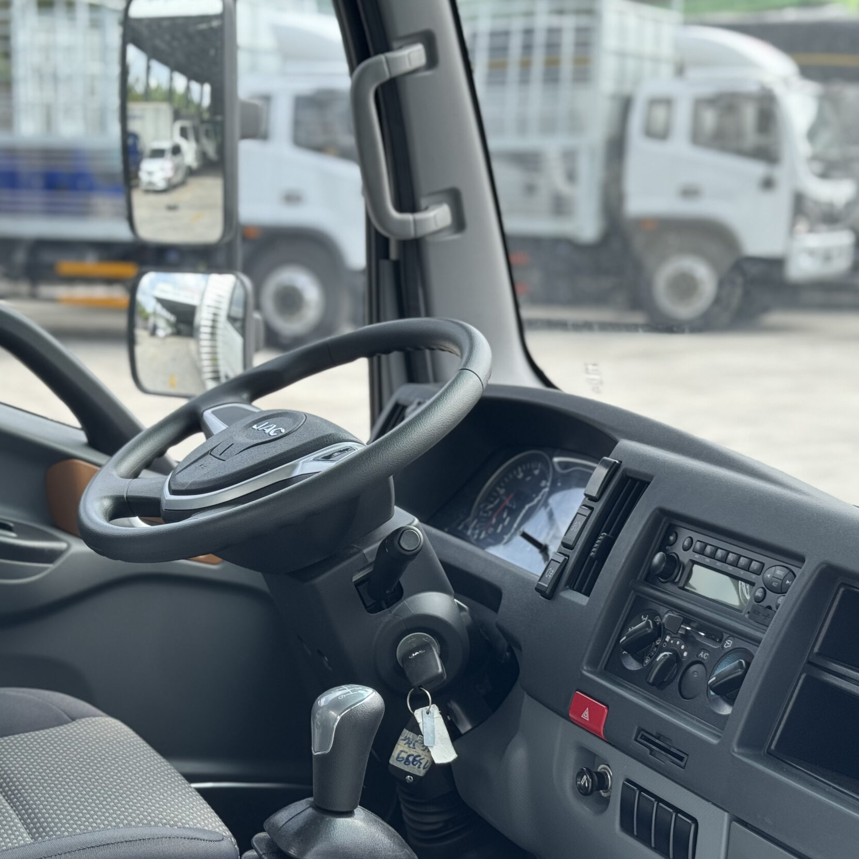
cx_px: 297
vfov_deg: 26.5
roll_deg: -0.1
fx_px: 1825
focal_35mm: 65
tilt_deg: -11.3
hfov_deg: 26.4
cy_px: 479
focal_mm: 6.76
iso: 64
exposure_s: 1/658
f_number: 1.78
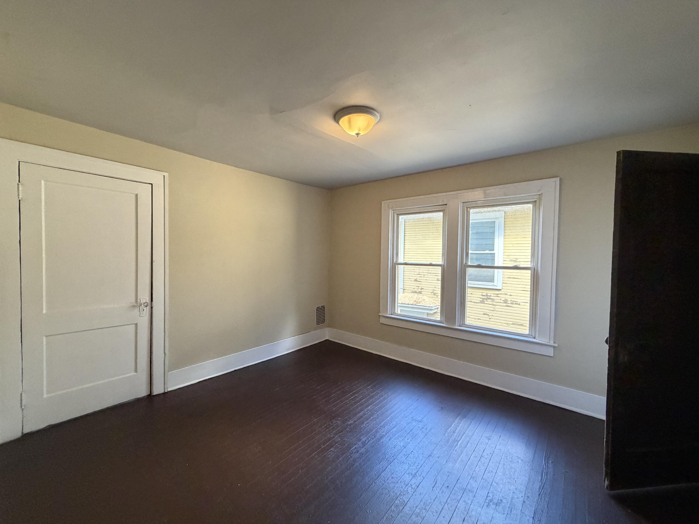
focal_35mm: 14
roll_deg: -1.0
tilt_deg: -1.9
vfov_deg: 85.7
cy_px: 262
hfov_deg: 102.1
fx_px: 283
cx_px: 350
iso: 320
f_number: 2.2
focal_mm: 2.22
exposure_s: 1/61
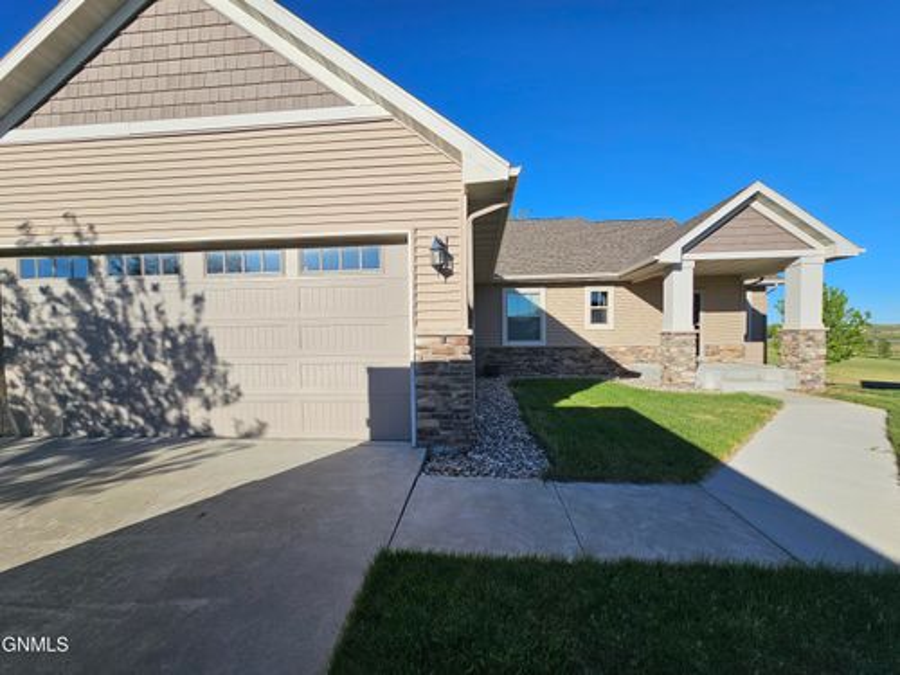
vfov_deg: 89.9
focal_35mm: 13
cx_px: 450
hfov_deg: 106.2
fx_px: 338
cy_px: 338
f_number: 2.2
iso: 50
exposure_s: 1/2790
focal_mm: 2.2
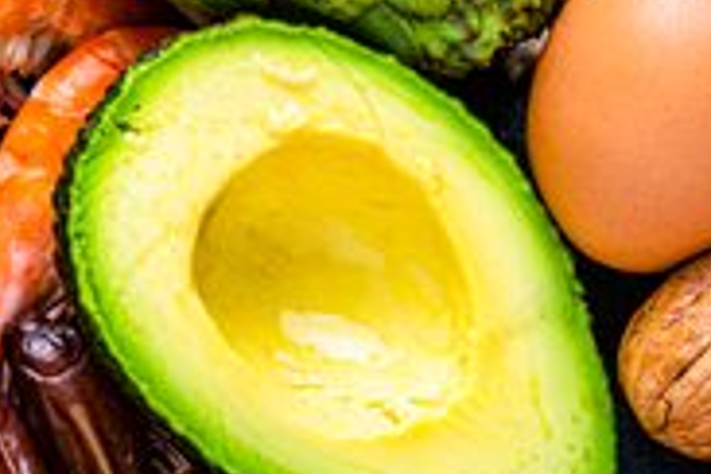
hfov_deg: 12.9
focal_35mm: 158
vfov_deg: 8.7
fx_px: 3120
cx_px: 672
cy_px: 134
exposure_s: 1/100
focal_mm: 40
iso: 100
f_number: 11
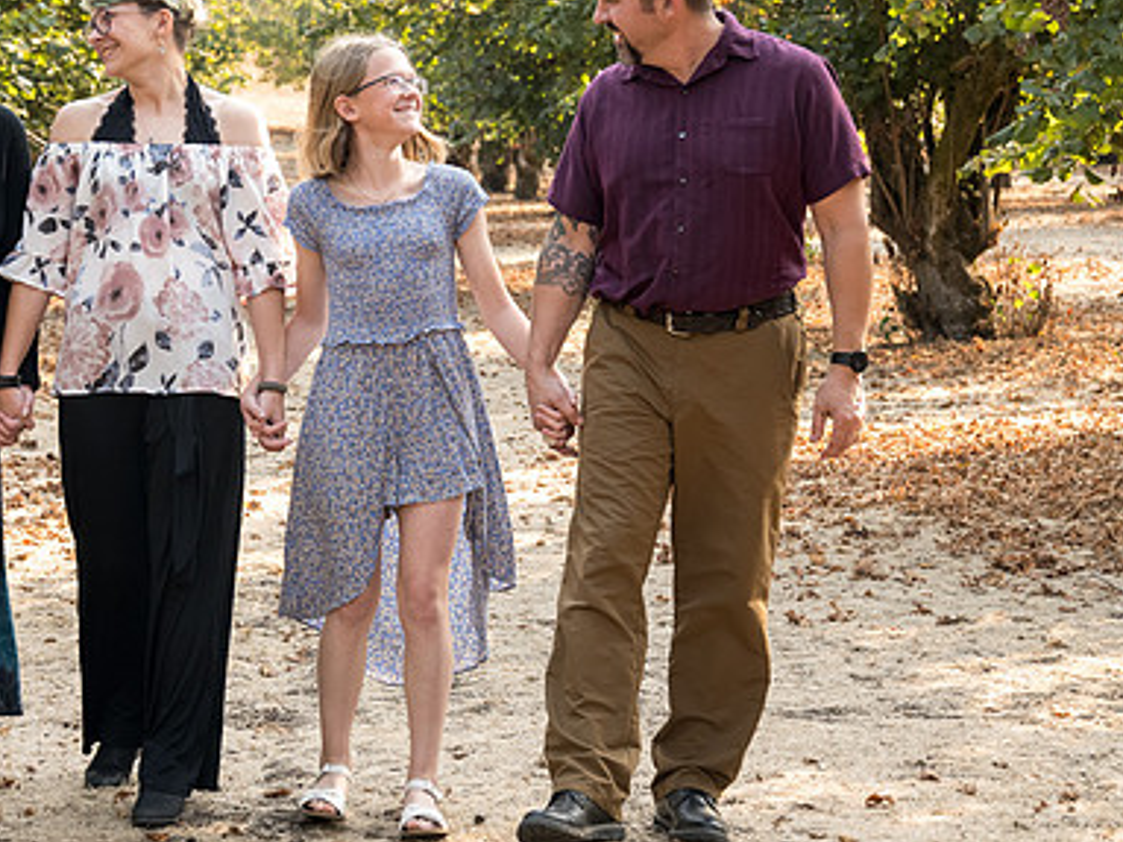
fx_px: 3276
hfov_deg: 19.3
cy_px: 400
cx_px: 252
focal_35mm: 101
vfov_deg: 14.6
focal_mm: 48
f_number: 4
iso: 1250
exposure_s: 1/640
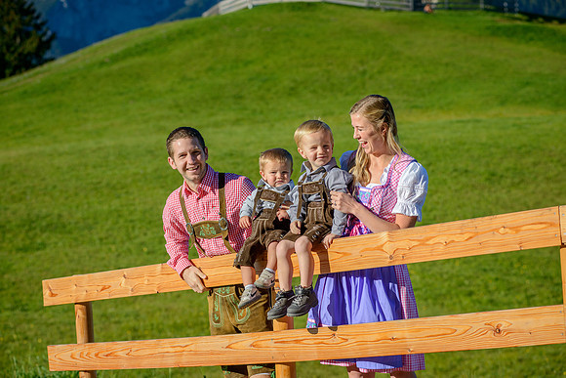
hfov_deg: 20.4
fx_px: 1573
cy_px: 189
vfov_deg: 13.7
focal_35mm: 100
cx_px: 283
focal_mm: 100
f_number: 5
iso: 250
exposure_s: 1/3200
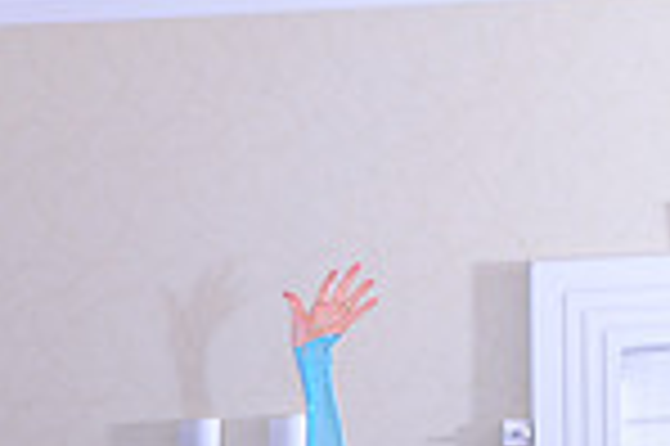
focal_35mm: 226
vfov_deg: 5.9
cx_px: -175
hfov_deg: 9.0
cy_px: 854
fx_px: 4201
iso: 1250
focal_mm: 58
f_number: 4.5
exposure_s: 1/250
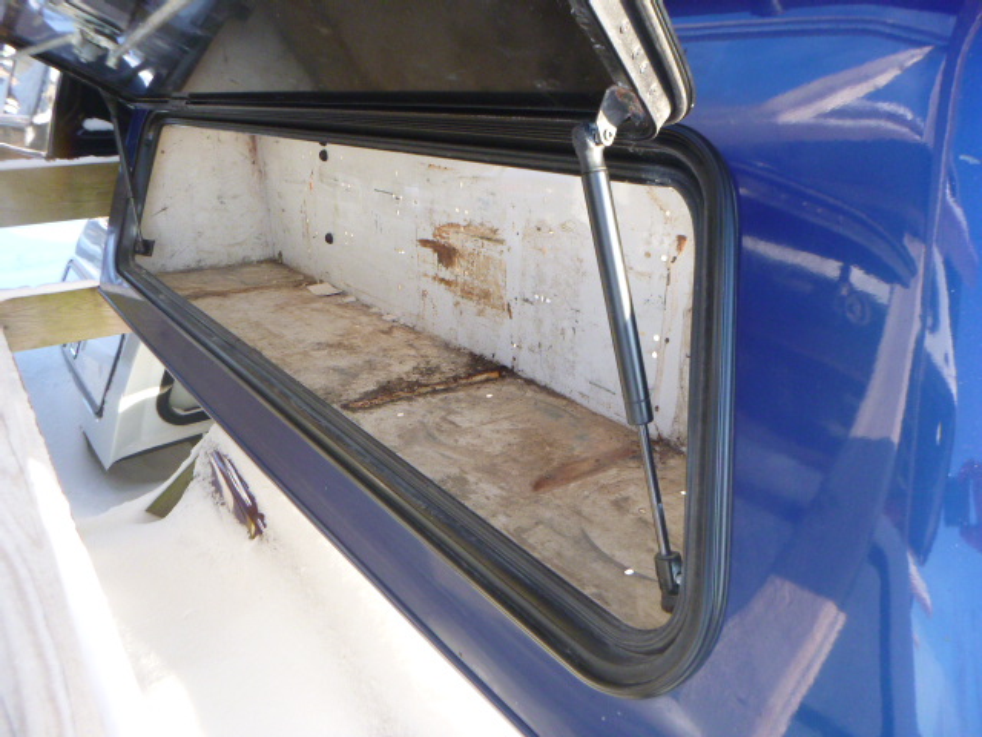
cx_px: 491
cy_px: 368
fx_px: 709
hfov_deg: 69.4
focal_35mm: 25
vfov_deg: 54.9
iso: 250
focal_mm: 4.5
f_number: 3.9
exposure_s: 1/60
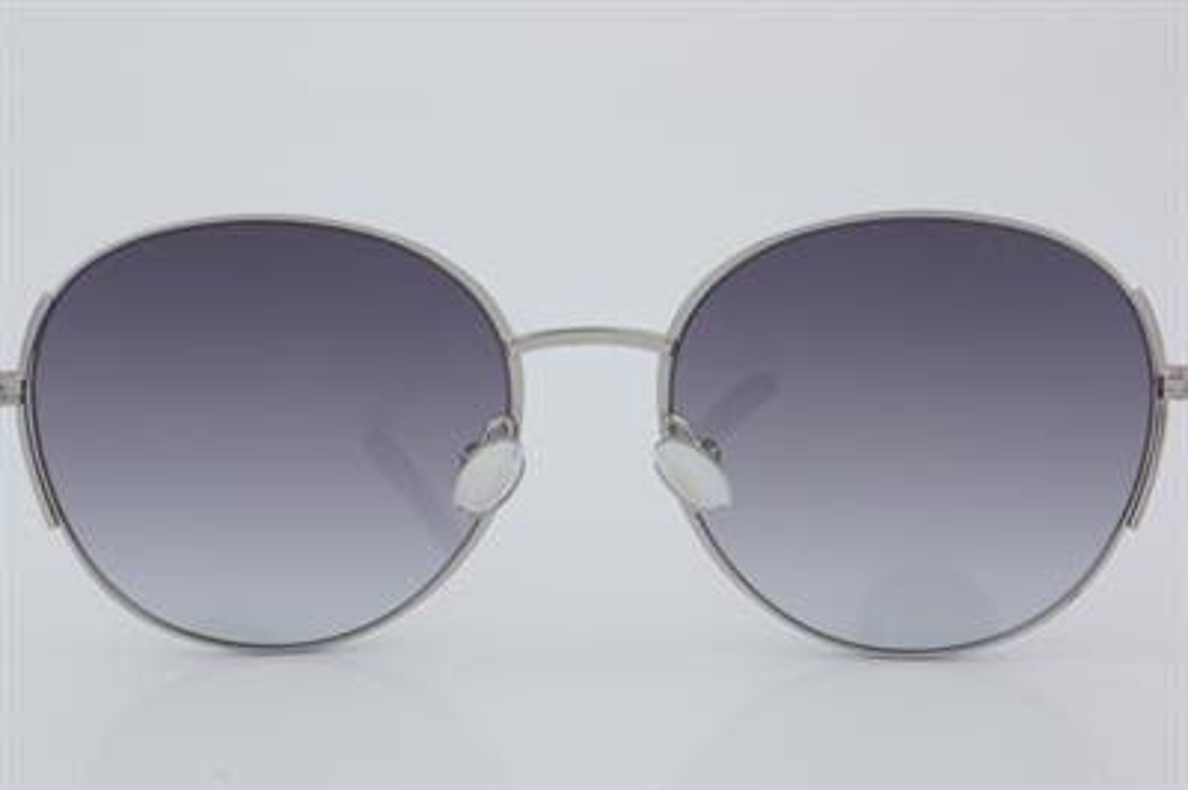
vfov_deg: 18.2
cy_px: 395
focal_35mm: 75
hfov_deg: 27.0
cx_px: 594
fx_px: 2473
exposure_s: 1/4
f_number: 32
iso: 100
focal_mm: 50
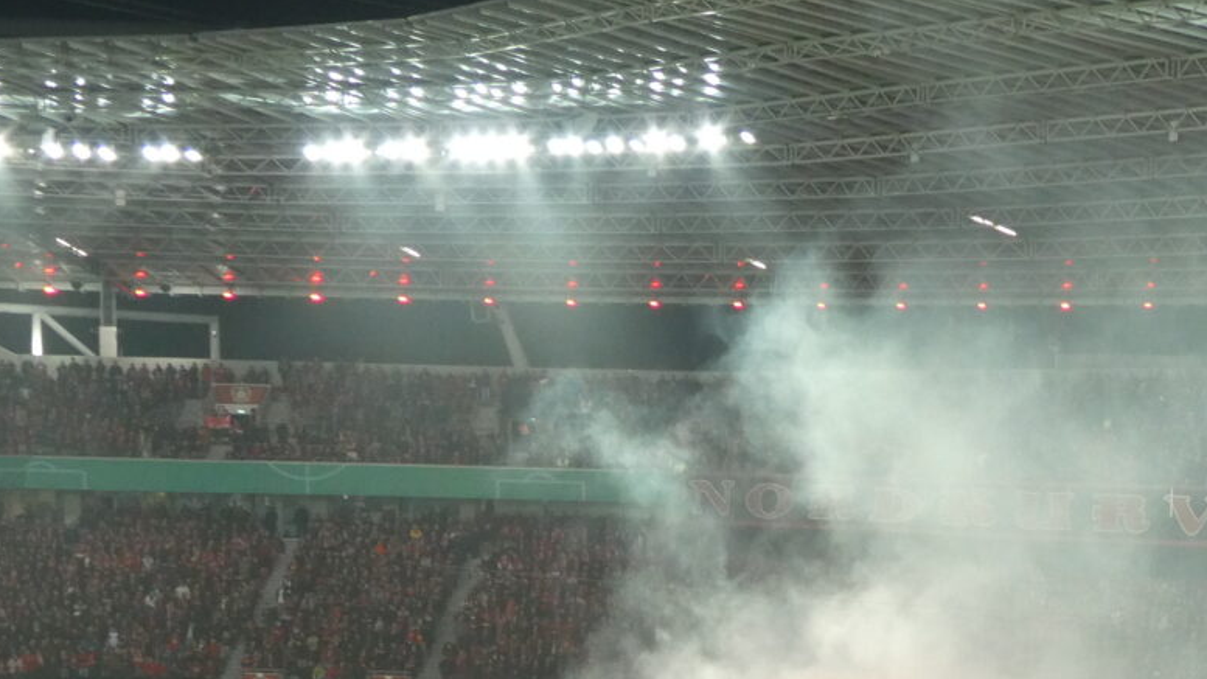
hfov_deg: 24.3
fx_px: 2656
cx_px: 1235
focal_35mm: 83
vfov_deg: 14.2
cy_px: 741
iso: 250
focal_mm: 6.7
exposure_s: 1/80
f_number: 3.7
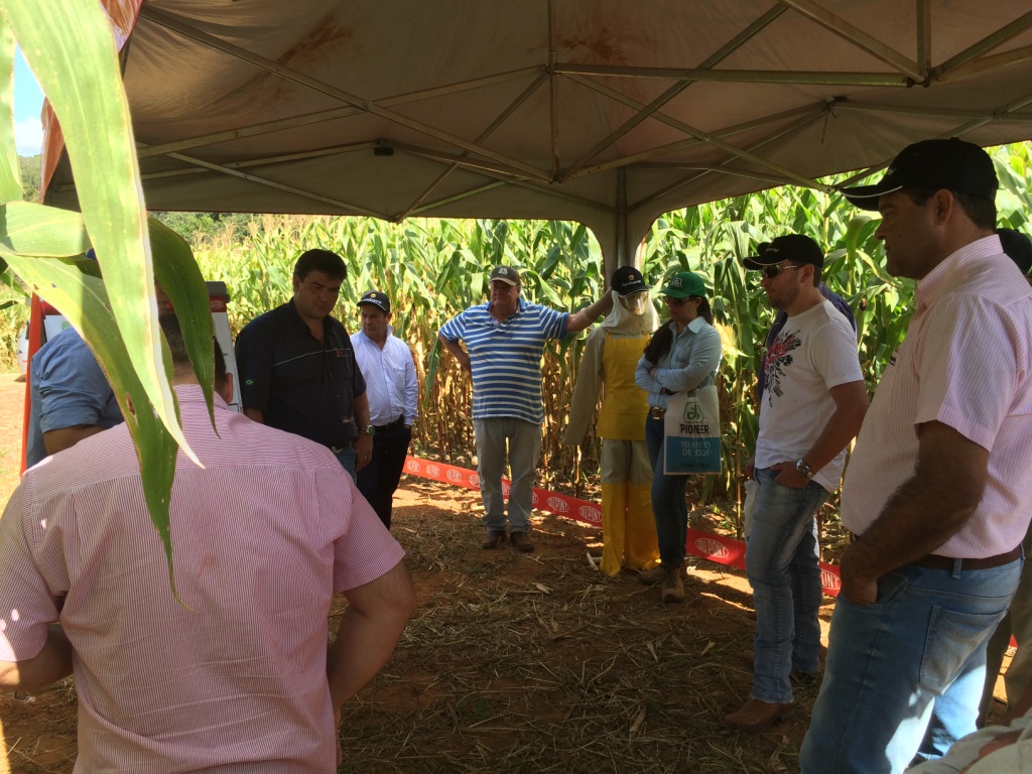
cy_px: 387
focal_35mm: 30
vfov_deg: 46.8
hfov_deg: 60.0
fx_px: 894
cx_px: 516
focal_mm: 4.12
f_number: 2.2
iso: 32
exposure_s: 1/466
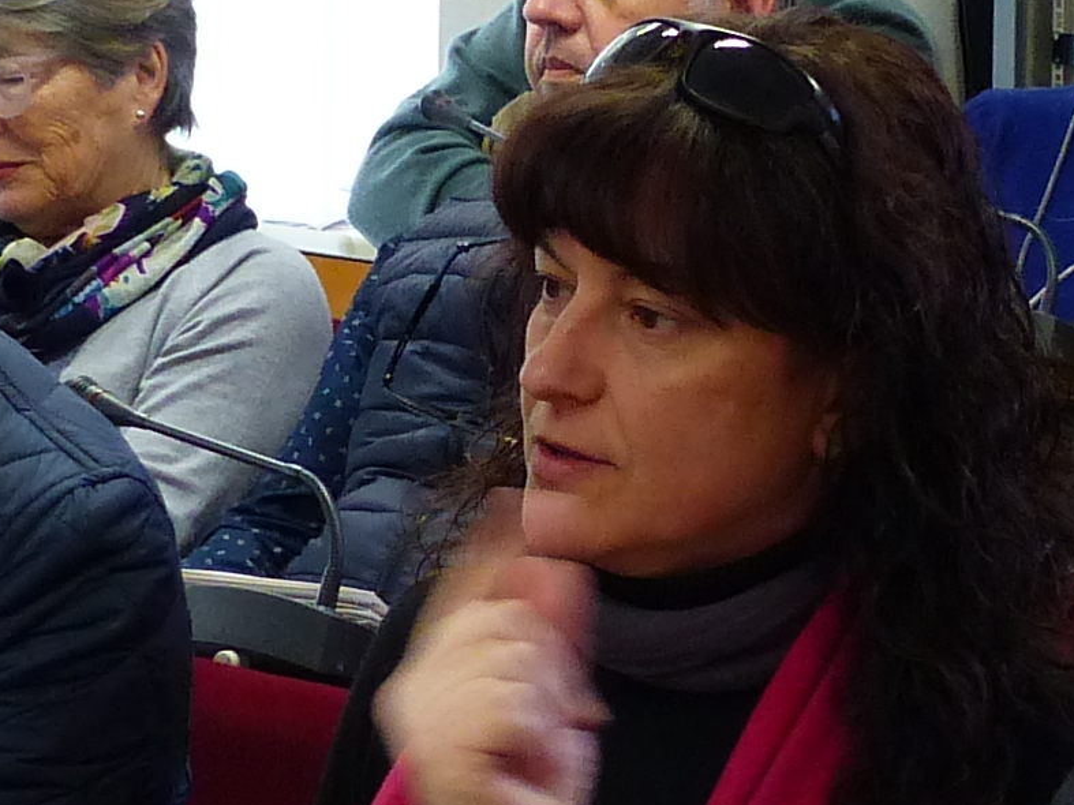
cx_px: 524
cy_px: 306
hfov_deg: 10.8
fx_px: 5677
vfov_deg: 8.1
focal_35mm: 183
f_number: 2.8
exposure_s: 1/60
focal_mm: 6.4
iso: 250
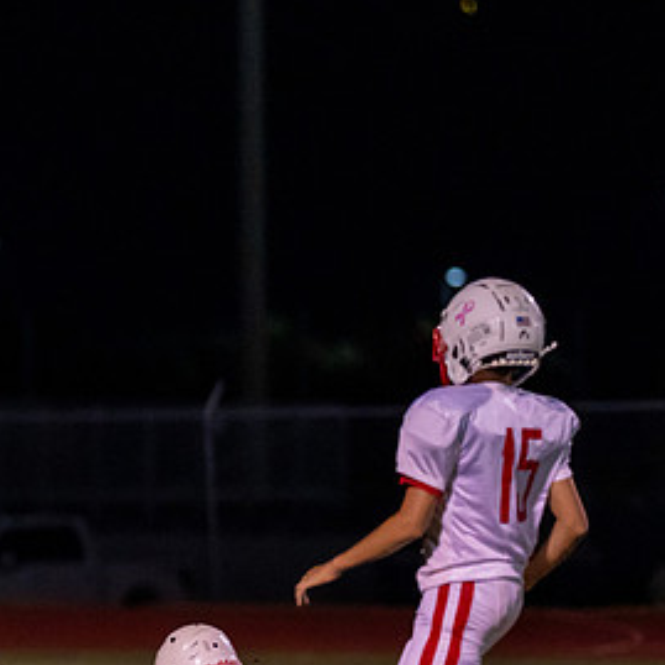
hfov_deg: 4.1
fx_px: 9172
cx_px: -389
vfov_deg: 4.2
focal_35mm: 422
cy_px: 477
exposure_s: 1/1600
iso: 3200
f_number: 1.8
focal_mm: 135
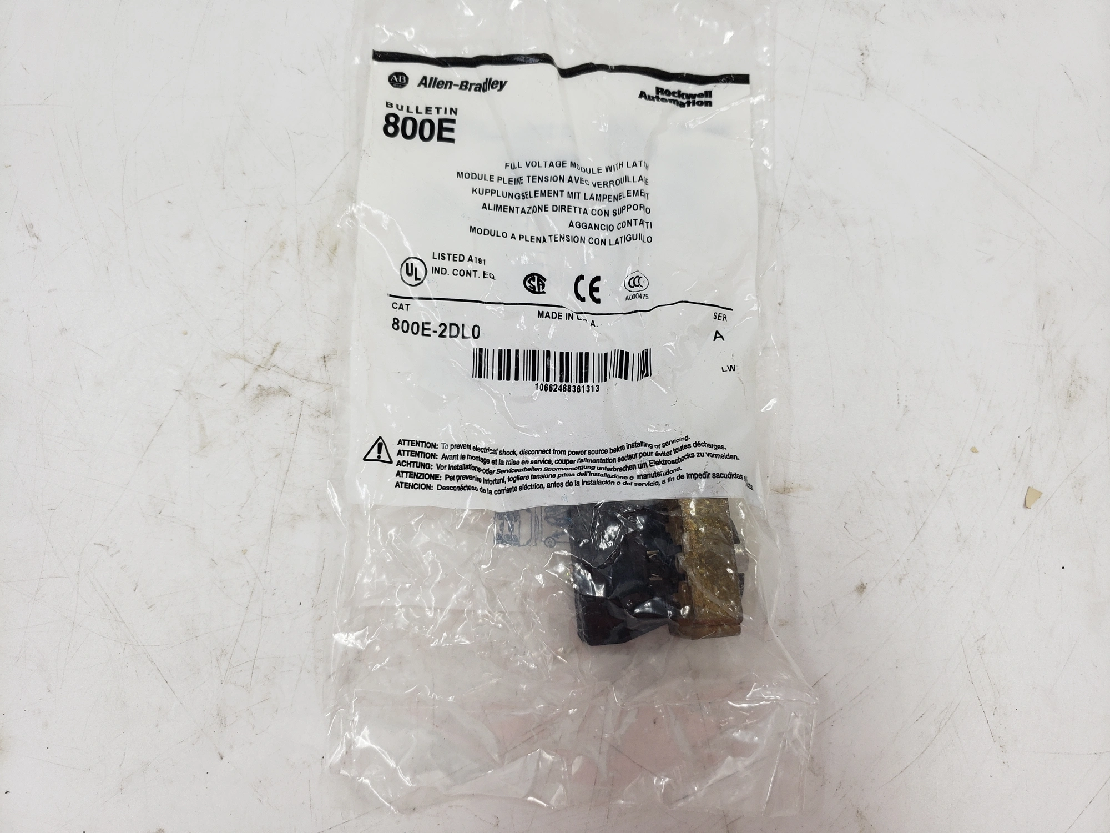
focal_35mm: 26
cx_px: 555
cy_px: 416
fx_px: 834
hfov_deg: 67.3
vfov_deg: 53.1
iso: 50
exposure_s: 1/398
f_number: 1.5
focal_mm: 4.3
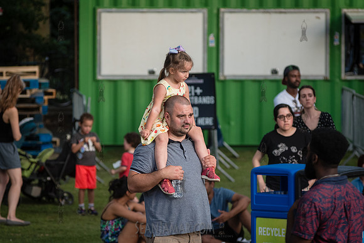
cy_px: 107
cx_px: 184
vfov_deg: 6.0
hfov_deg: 8.9
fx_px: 2332
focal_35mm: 231
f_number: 4
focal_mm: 185
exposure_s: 1/400
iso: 1000
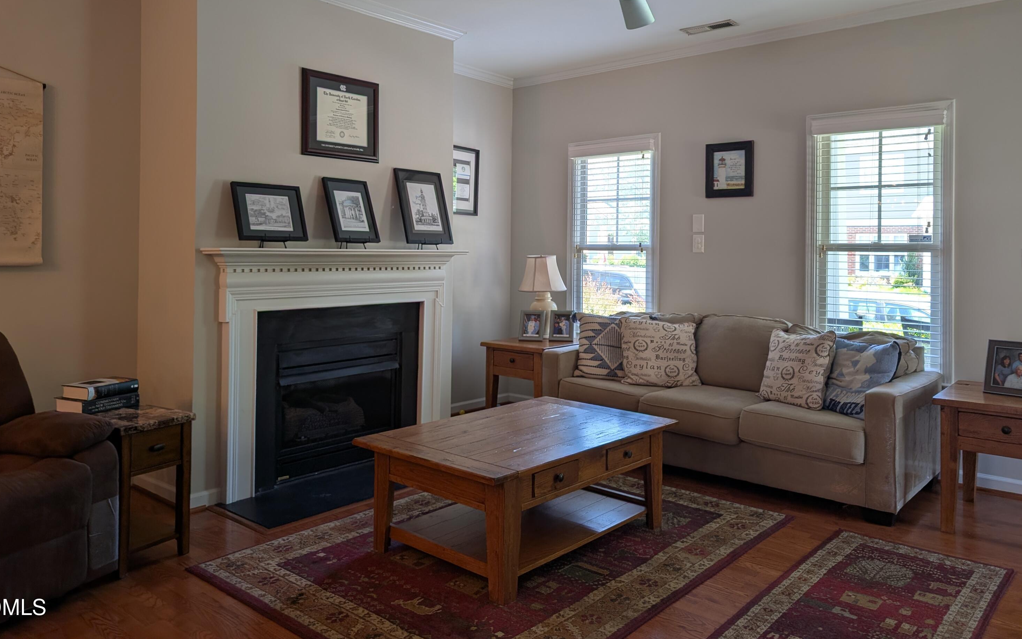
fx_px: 724
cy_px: 250
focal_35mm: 26
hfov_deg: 70.4
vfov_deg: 47.3
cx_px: 506
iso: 31
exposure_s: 1/60
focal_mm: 6.9
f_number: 1.68
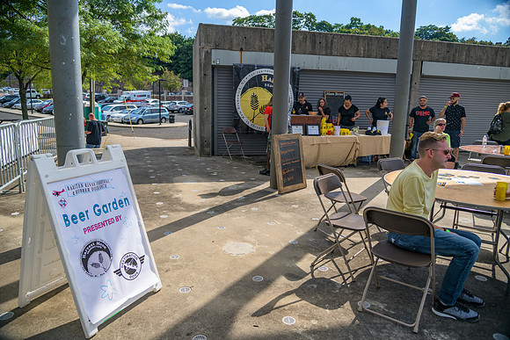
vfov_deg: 53.2
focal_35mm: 24
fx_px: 340
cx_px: 255
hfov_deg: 73.7
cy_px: 170
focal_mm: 24
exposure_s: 1/200
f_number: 4
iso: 64
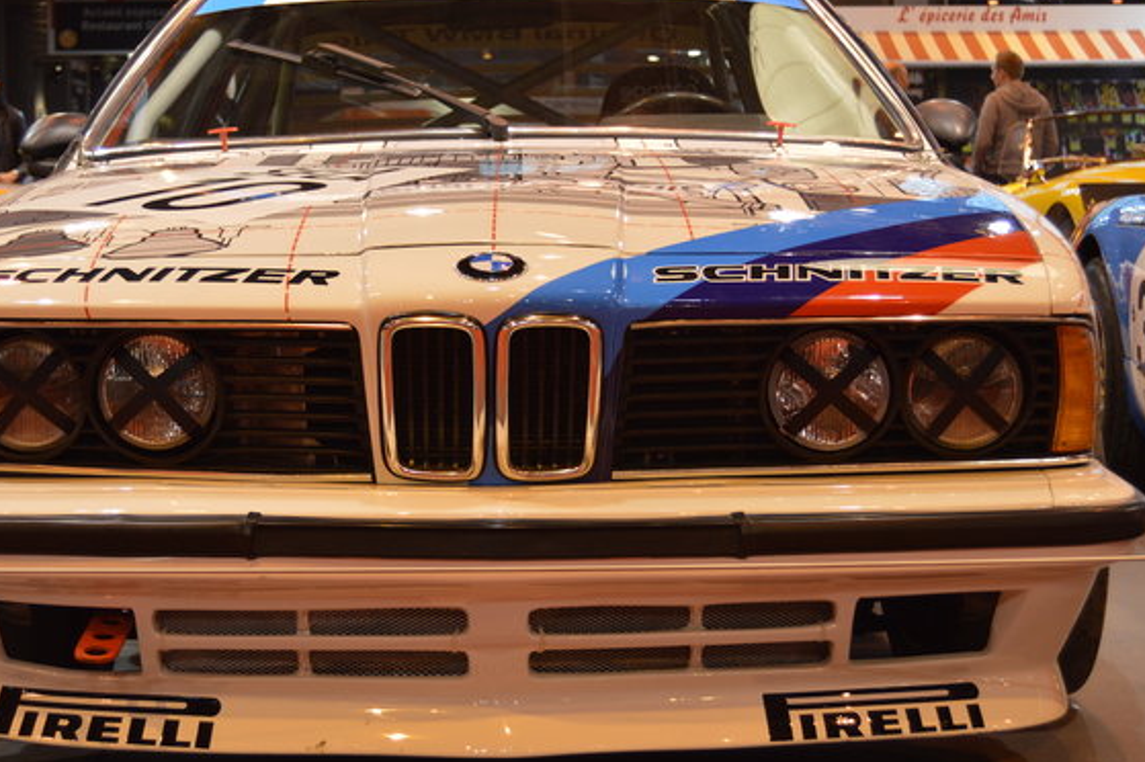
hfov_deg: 27.7
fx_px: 2320
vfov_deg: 18.6
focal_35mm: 73
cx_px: 512
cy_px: 352
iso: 400
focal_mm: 34
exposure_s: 1/80
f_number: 4.5
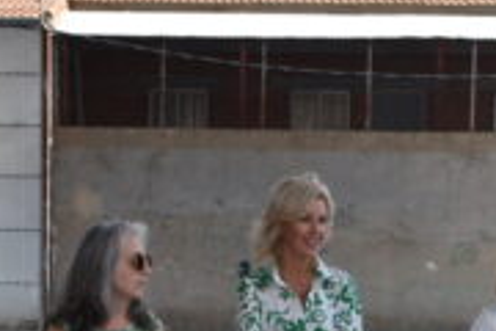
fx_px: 1925
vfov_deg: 9.6
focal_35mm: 140
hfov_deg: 14.7
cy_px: 465
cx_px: 278
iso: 100
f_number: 6.3
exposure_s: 1/160
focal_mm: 27
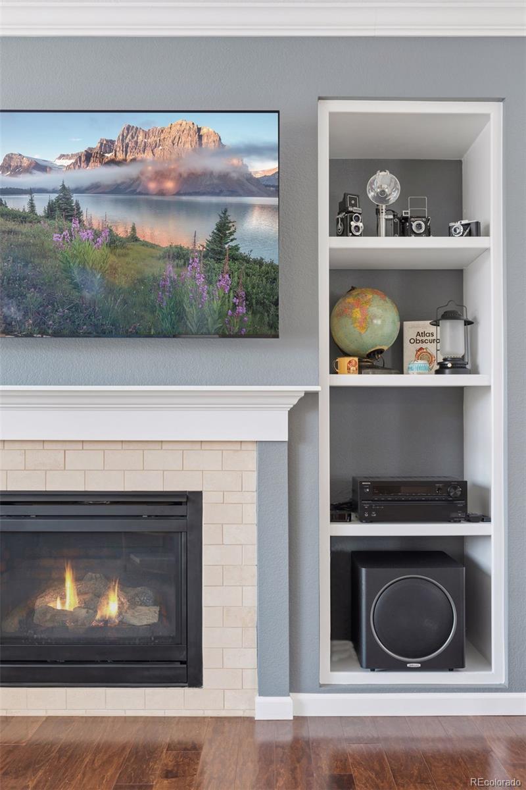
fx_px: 789
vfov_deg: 53.1
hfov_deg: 36.9
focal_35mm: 36
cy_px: 395
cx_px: 263
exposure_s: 1/13
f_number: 8
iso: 400
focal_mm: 36
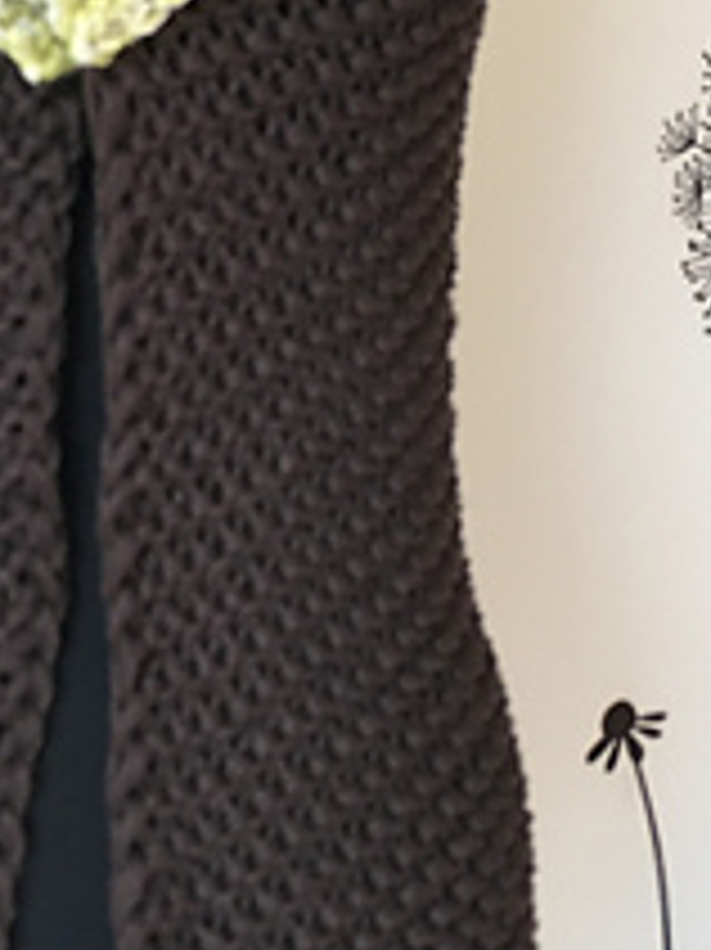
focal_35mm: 88
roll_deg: -0.6
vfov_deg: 22.0
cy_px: 216
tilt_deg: -9.4
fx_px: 2412
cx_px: 32
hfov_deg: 16.5
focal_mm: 4.15
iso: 125
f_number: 2.2
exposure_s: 1/33
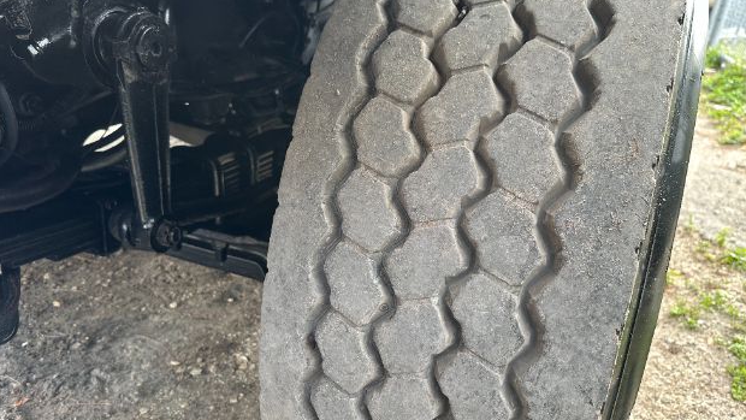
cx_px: 362
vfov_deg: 42.9
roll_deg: -5.5
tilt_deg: -26.2
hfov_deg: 69.8
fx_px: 534
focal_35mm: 27
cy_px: 208
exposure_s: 1/121
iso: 125
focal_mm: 6.86
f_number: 1.78
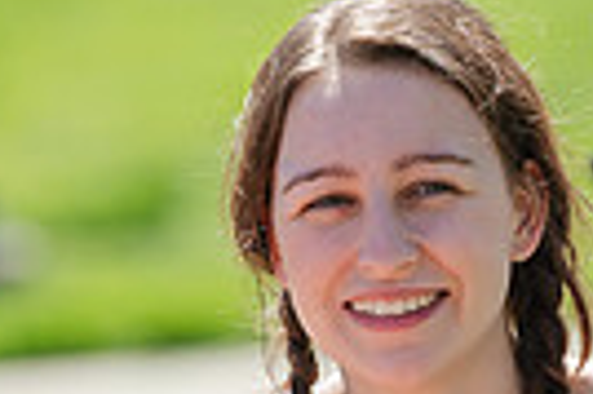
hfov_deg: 2.4
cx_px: 544
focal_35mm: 865
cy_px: 374
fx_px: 14231
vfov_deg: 1.6
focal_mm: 200
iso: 100
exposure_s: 1/500
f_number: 3.5
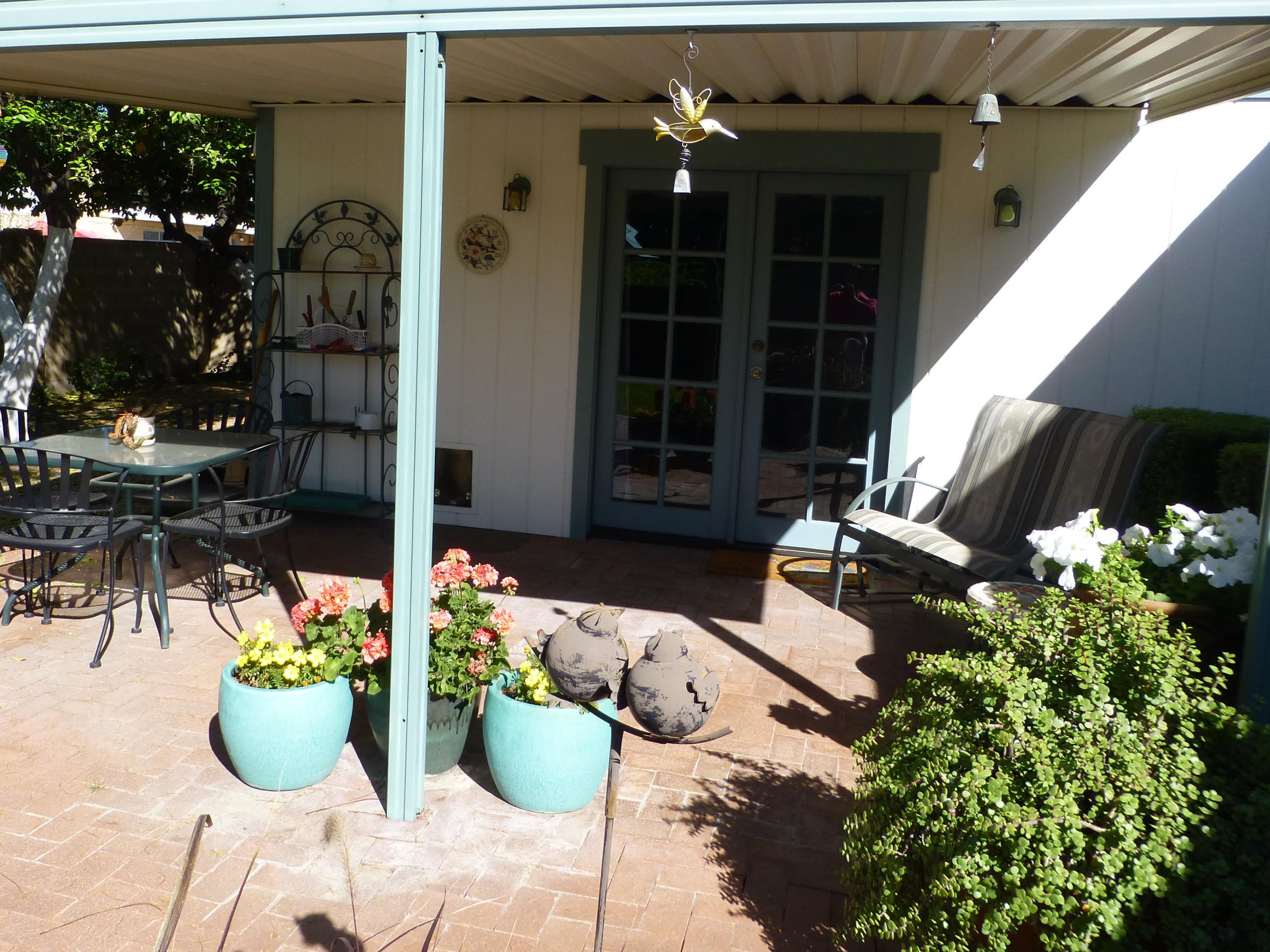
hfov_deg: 59.5
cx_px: 515
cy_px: 389
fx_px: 1101
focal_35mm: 30
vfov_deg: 46.6
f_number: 4
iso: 100
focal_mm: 4.3
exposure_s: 1/500
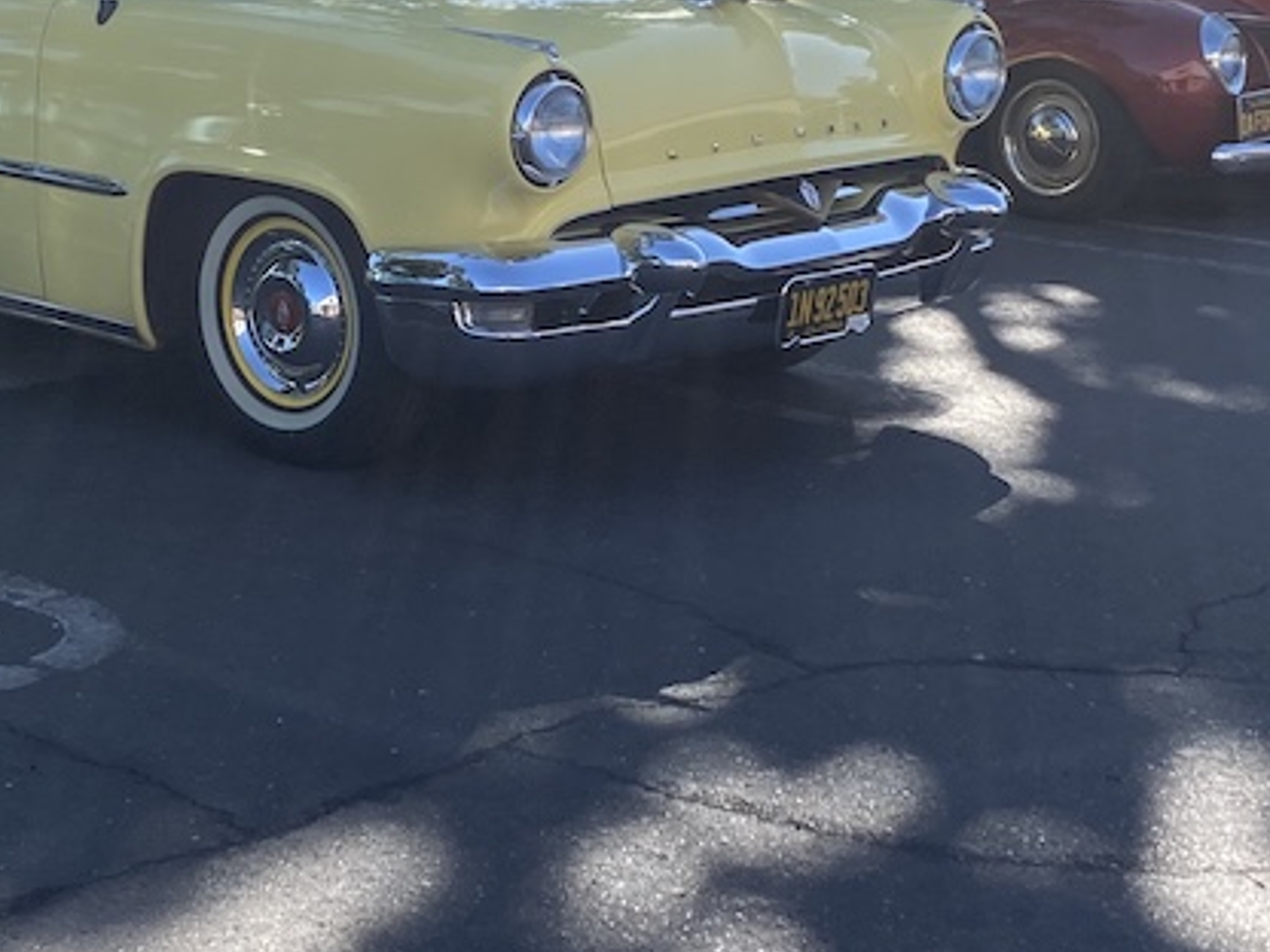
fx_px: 2752
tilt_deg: -11.1
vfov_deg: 19.6
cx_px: 562
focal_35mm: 75
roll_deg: -1.4
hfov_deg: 26.0
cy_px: 308
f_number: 1.8
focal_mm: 4.25
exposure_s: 1/1464
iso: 32
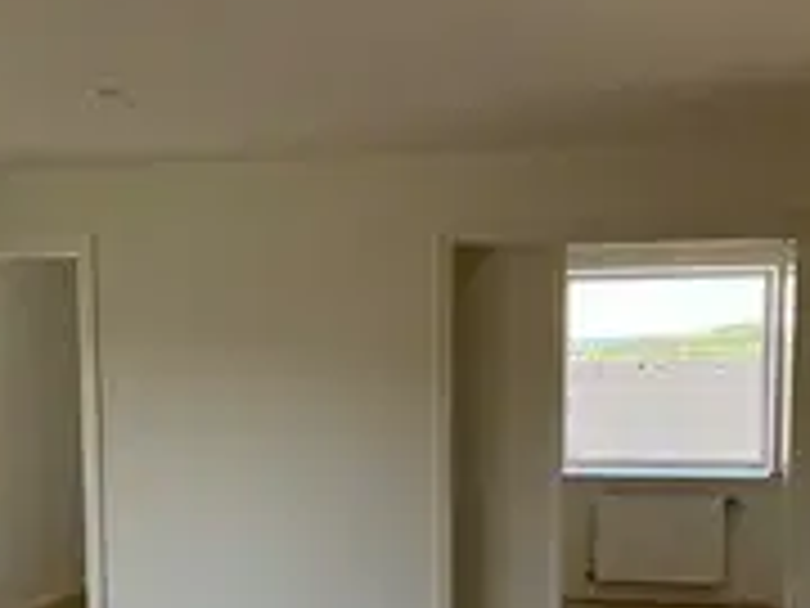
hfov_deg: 33.2
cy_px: 486
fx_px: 1357
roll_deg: -0.2
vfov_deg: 24.8
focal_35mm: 58
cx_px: 344
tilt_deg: -3.9
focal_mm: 3.99
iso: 40
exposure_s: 1/162
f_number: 1.8
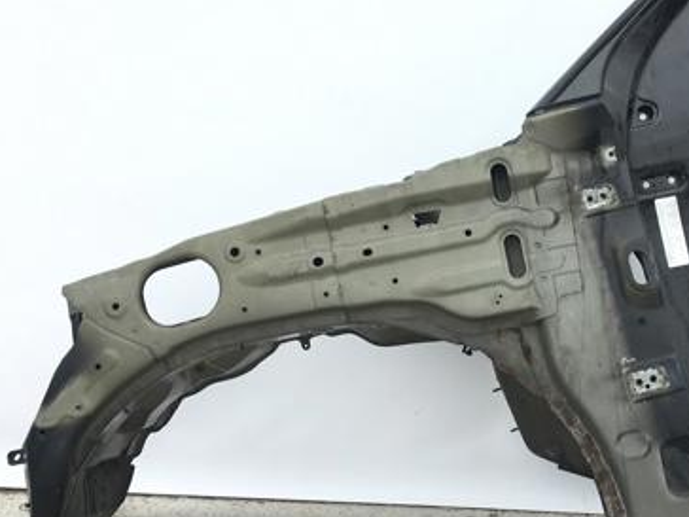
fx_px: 1015
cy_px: 206
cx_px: 505
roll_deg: -1.3
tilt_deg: -1.5
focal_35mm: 51
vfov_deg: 28.5
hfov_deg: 36.7
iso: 25
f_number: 2.2
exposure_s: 1/113
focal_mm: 4.15
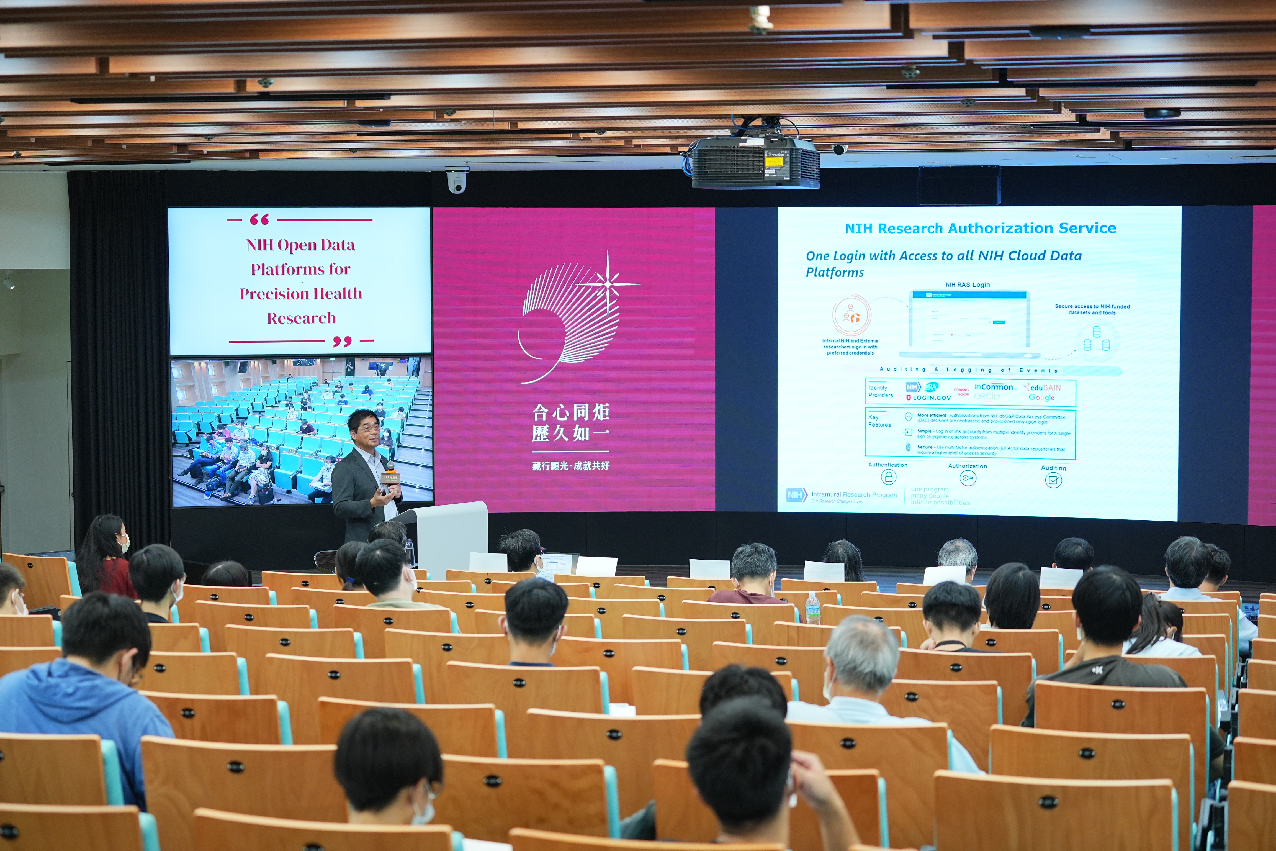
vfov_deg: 19.5
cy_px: 426
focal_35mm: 70
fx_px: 2481
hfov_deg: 28.8
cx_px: 638
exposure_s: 1/160
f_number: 4
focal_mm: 70
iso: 1000
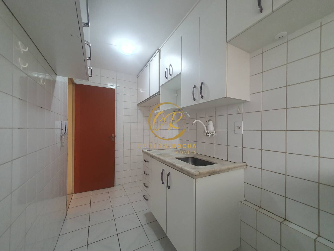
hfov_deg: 106.2
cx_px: 167
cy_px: 126
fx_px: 125
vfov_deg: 89.9
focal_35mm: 13
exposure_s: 1/40
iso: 320
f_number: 2.2
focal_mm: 1.8
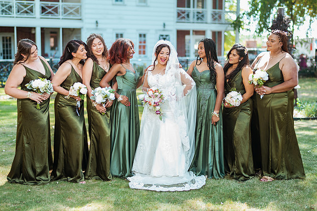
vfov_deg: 23.4
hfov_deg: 34.5
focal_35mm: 58
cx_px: 158
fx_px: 511
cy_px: 106
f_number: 2
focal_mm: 58
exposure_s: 1/200
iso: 50
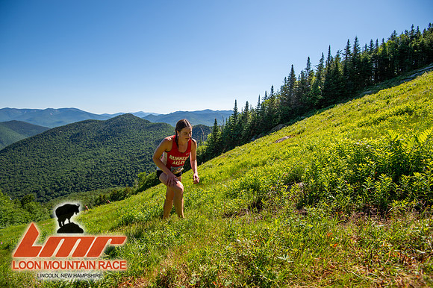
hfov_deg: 96.8
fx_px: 192
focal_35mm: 16
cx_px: 216
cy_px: 144
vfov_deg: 73.7
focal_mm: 16
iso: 100
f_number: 5
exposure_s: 1/640
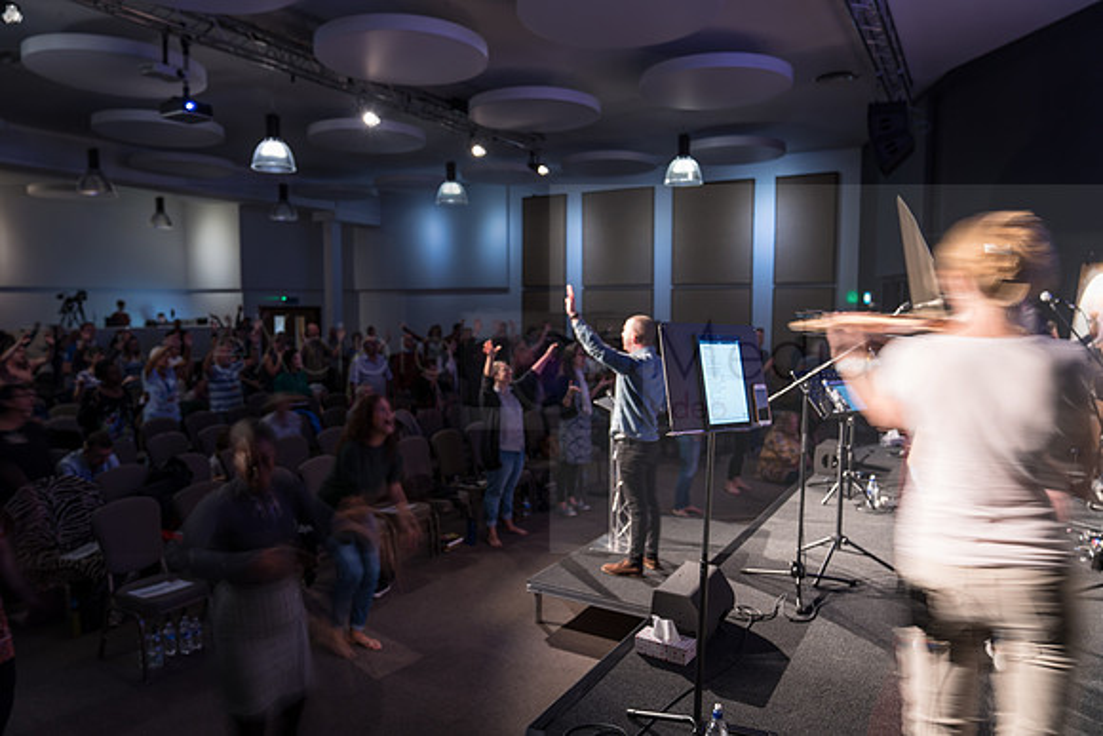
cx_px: 552
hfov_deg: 73.7
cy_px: 368
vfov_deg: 53.2
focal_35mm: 24
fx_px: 735
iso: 125
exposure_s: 1/4
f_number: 2.8
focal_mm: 24
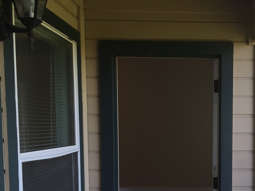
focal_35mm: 52
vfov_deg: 27.4
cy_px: 157
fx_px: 383
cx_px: 226
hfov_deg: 34.9
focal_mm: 4.15
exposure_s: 1/120
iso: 50
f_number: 2.2
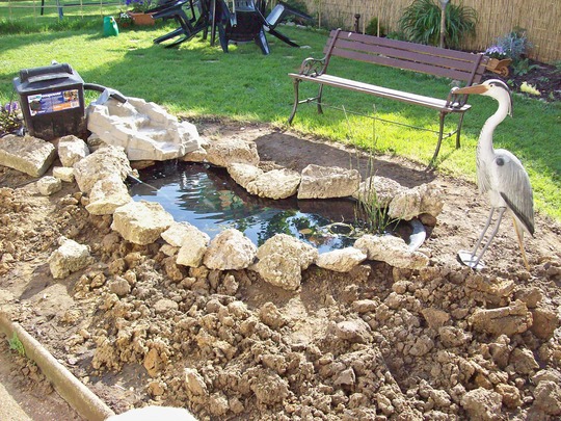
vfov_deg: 39.7
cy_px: 210
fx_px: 583
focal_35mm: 36
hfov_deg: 51.4
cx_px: 280
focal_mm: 6
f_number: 2.7
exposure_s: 1/961
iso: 200
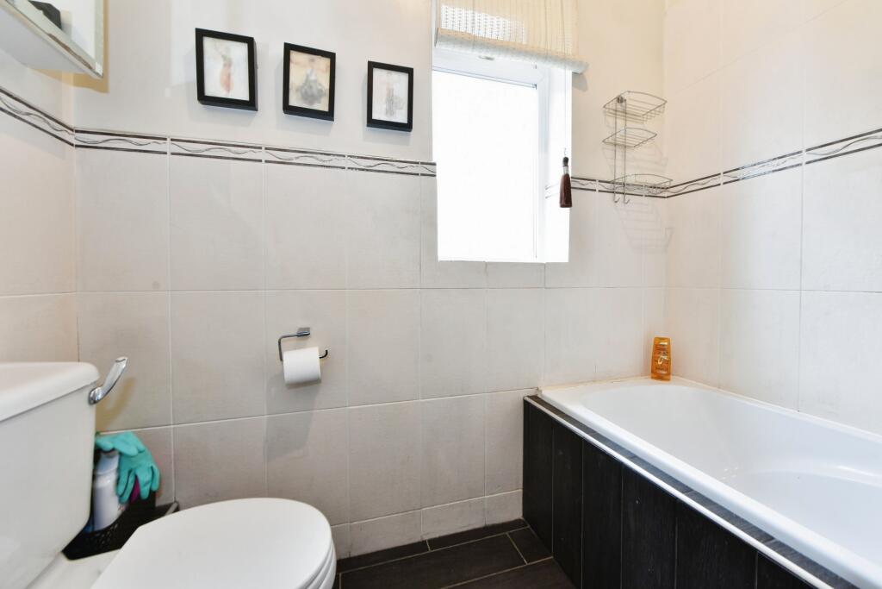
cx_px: 441
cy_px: 294
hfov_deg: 104.2
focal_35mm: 14
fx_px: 343
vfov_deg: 81.2
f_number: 8
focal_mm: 14
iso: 800
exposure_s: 1/20
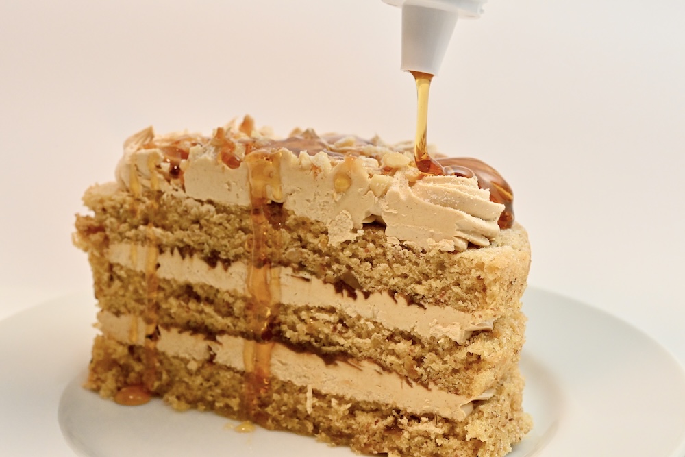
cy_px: 228
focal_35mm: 60
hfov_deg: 33.4
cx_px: 342
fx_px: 1142
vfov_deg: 22.6
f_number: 13
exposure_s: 1/160
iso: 6400
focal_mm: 60
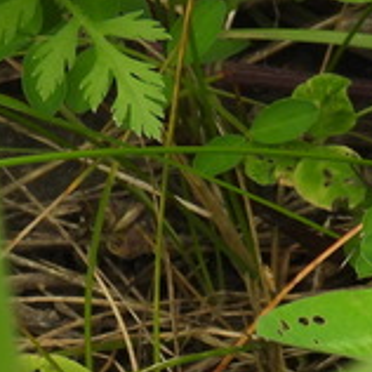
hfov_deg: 0.9
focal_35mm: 1904
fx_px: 23149
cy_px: 673
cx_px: -286
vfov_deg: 0.9
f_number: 5.6
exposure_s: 1/160
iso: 100
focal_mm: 71.4
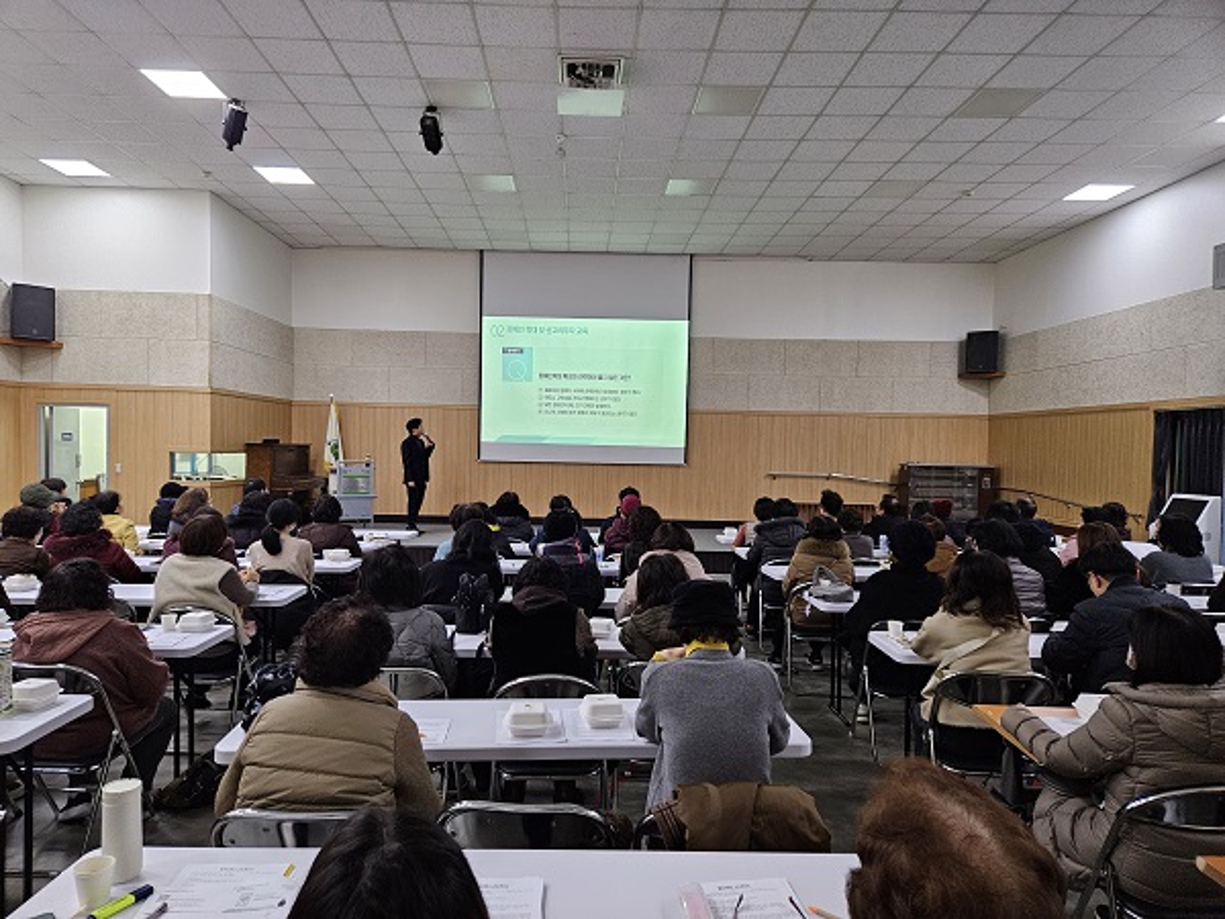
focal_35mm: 23
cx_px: 612
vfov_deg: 58.9
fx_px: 814
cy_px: 460
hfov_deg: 73.9
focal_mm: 5.4
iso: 500
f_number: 1.8
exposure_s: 1/120
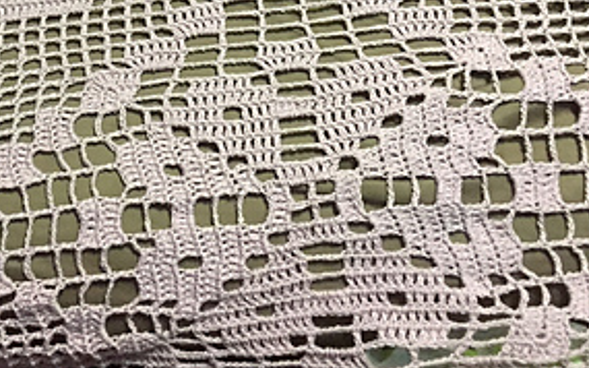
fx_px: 1107
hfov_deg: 29.3
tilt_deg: -51.1
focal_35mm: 69
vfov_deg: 16.3
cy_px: -265
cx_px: 138
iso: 200
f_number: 2.2
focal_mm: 4.15
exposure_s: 1/30
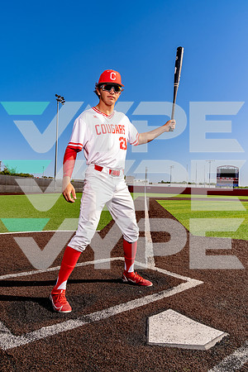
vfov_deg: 67.4
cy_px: 186
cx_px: 124
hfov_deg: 47.9
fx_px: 279
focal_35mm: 27
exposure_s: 1/250
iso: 100
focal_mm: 27
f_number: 8
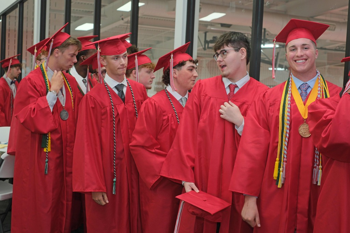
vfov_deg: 25.5
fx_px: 515
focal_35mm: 53
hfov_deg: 37.5
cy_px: 116
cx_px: 175
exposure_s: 1/60
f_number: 4
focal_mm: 35
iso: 800
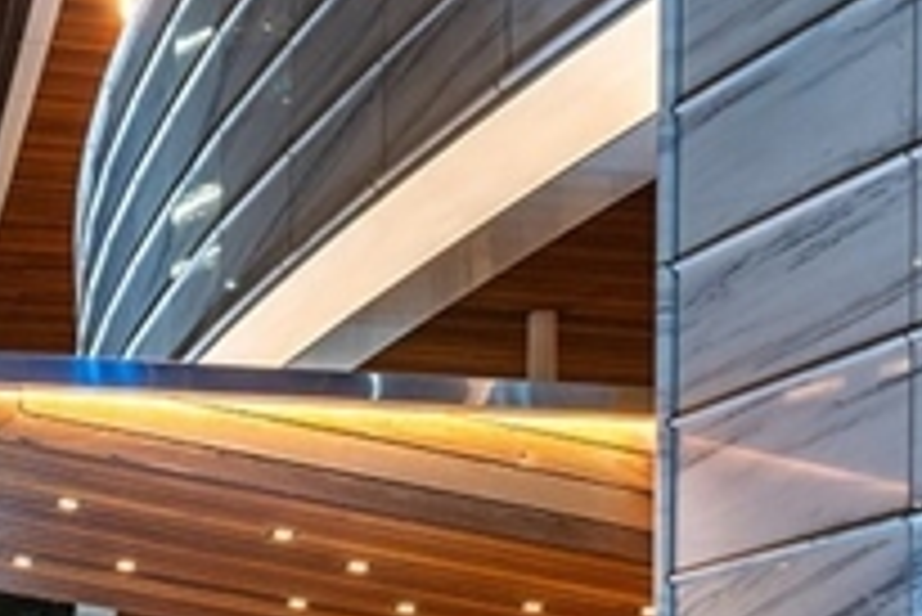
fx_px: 1922
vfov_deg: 18.1
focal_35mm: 75
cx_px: 162
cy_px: 488
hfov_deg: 26.4
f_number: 14
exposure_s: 2.5
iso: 200
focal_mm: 15
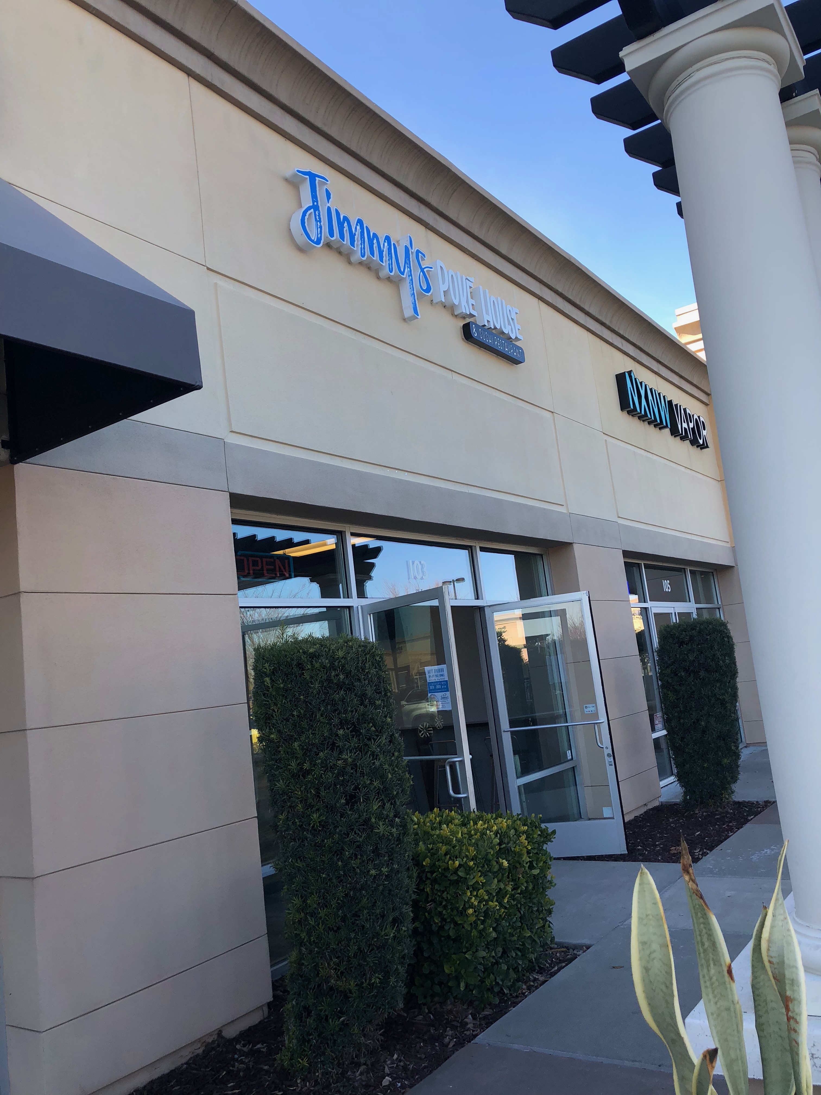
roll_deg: +5.7
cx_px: 410
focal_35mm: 28
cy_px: 548
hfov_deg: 49.7
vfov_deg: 63.4
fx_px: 885
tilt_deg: +8.1
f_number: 1.8
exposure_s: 1/366
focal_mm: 4
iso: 20
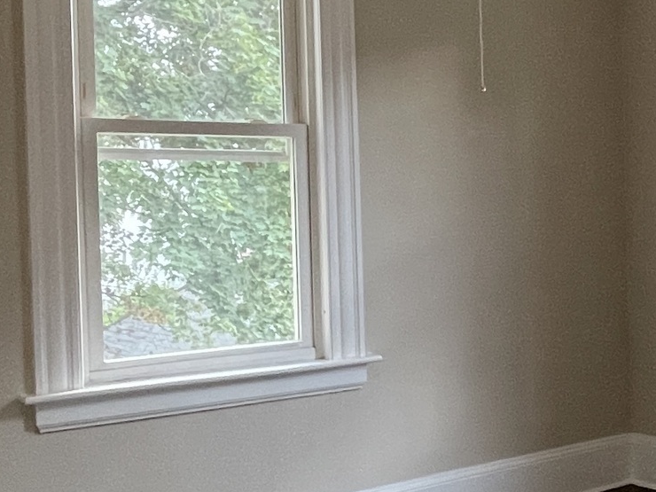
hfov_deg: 32.3
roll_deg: +1.0
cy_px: 223
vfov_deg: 27.0
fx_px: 1023
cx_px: 676
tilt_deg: -0.9
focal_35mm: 54
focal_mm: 1.54
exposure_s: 1/60
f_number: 2.4
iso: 250
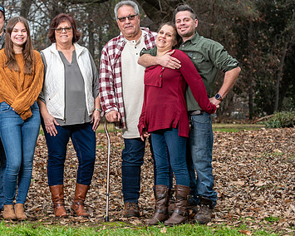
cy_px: 93
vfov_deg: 11.7
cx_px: 76
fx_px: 1152
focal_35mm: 132
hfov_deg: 14.5
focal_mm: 86
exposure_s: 1/125
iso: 200
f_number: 4
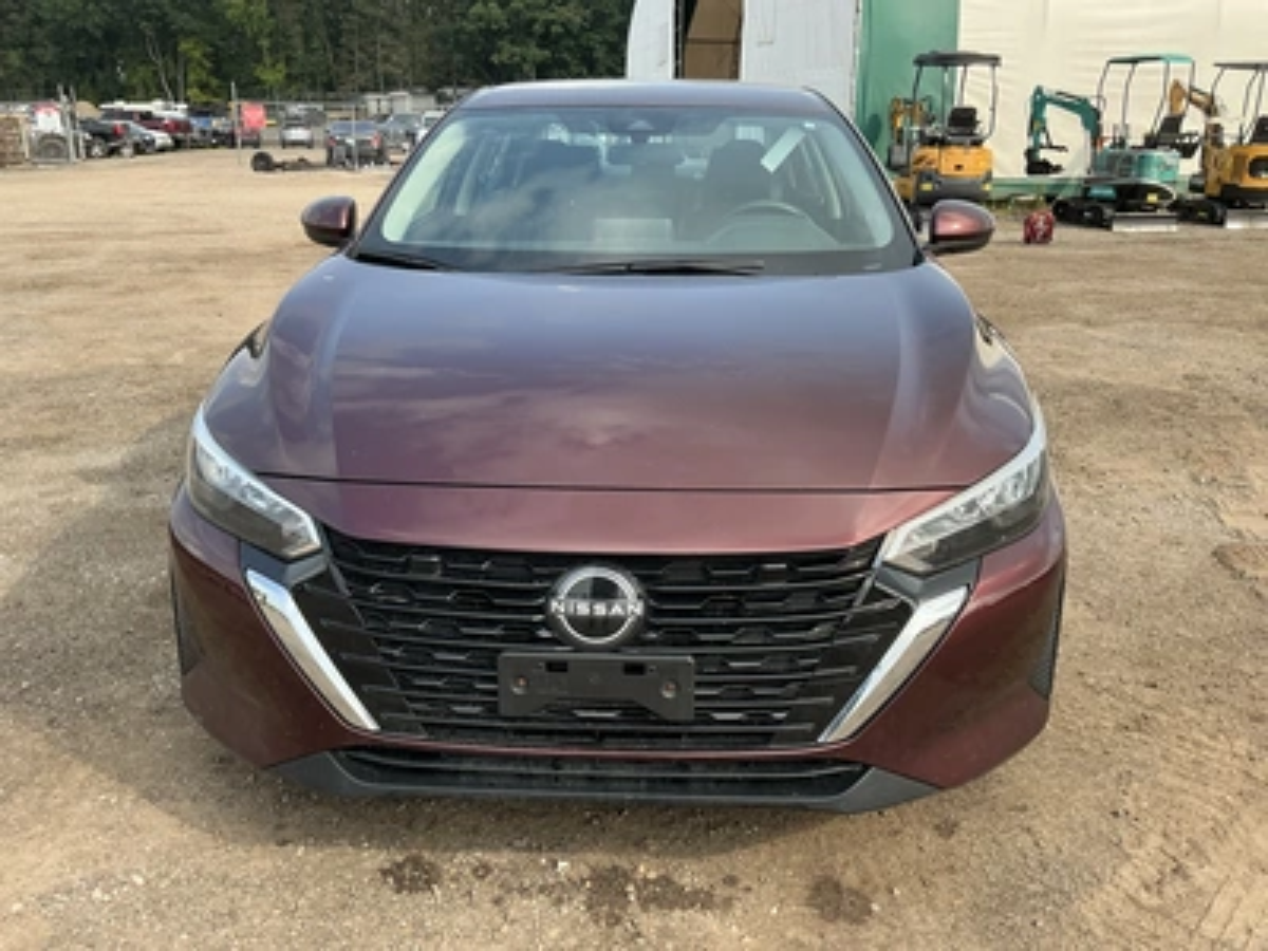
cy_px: 476
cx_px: 634
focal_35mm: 28
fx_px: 1026
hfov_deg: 63.4
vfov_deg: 49.7
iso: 25
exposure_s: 1/519
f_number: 1.8
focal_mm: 3
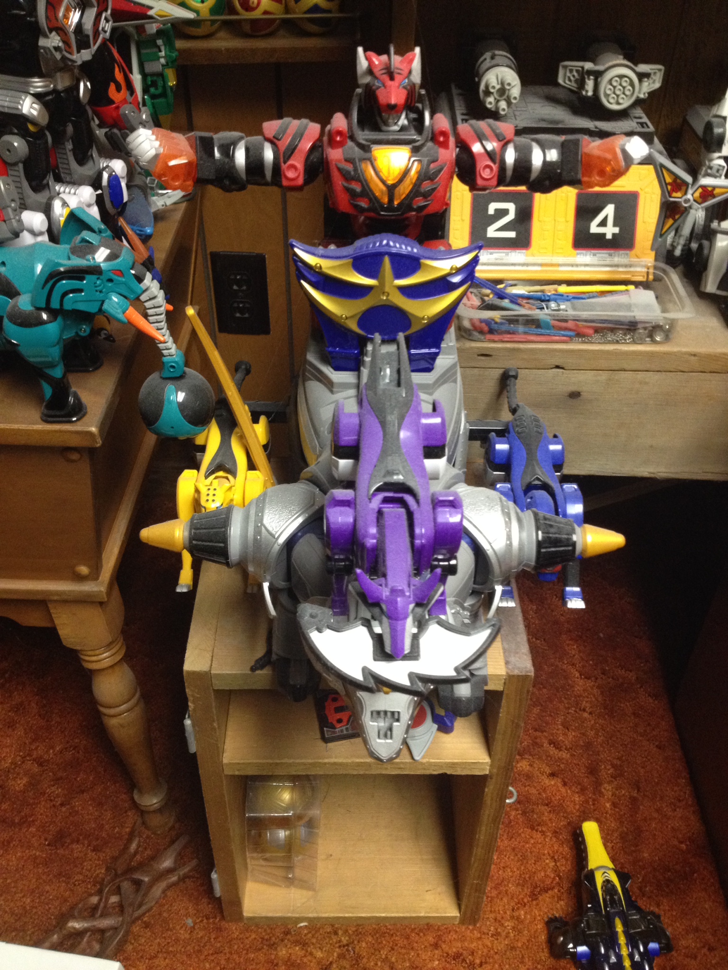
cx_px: 364
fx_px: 981
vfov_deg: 52.6
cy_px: 485
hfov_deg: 40.7
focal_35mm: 35
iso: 250
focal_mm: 4.28
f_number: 2.4
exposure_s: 1/20
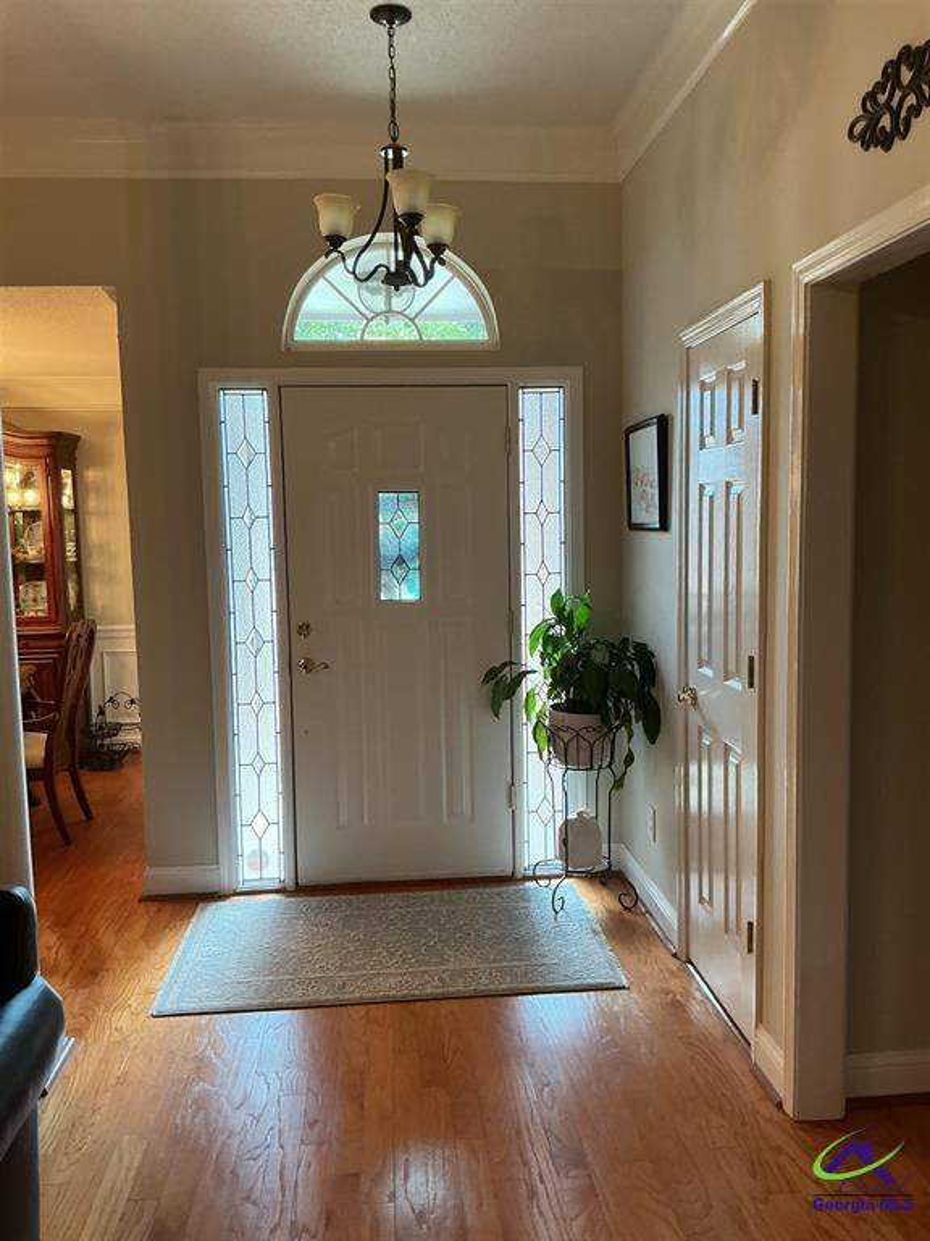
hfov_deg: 48.2
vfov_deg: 61.7
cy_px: 620
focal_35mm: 29
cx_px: 465
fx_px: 1039
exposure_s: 1/60
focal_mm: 3
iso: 160
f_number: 1.8
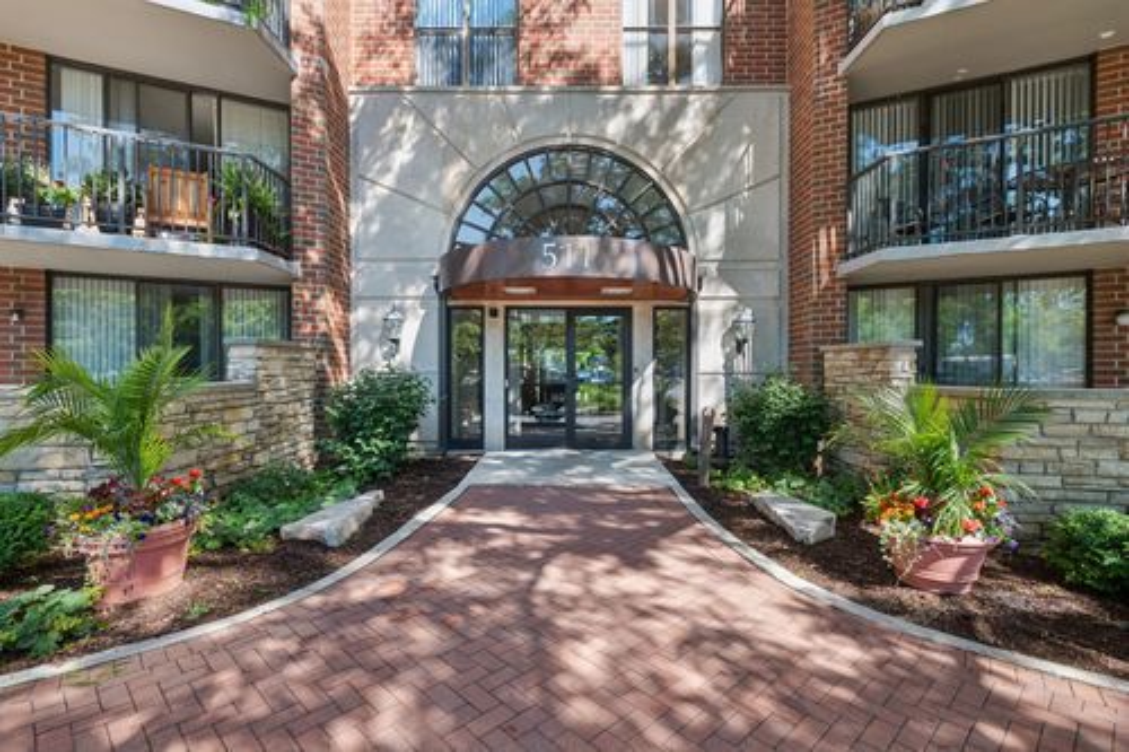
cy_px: 376
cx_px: 564
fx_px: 596
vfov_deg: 64.5
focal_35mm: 19
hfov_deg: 86.9
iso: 400
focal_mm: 19
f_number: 11
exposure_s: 1/50
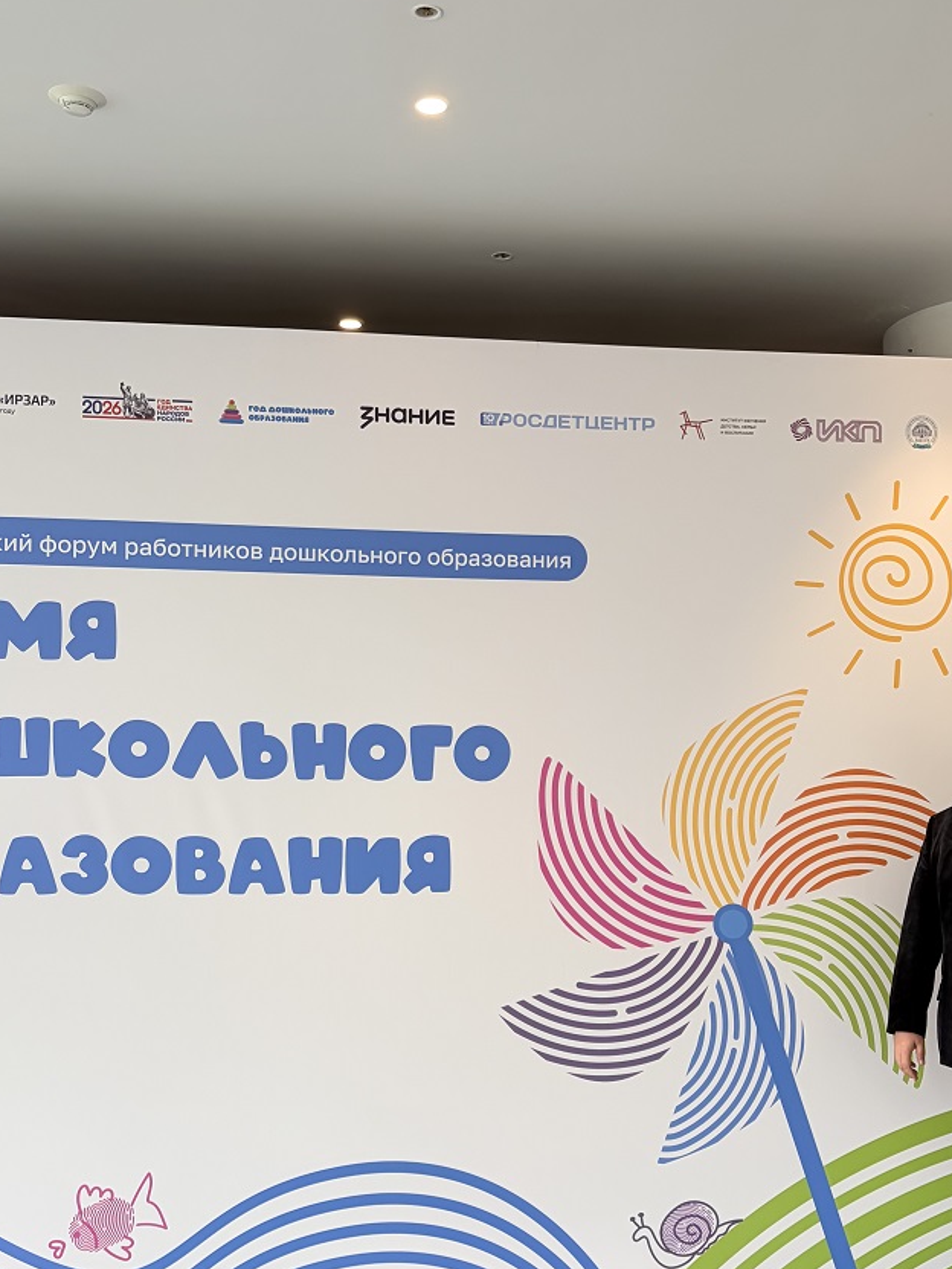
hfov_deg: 35.1
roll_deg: -0.1
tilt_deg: +1.6
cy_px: 758
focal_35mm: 41
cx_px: 514
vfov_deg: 45.5
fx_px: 1503
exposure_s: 1/98
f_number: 1.6
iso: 40
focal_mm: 5.96
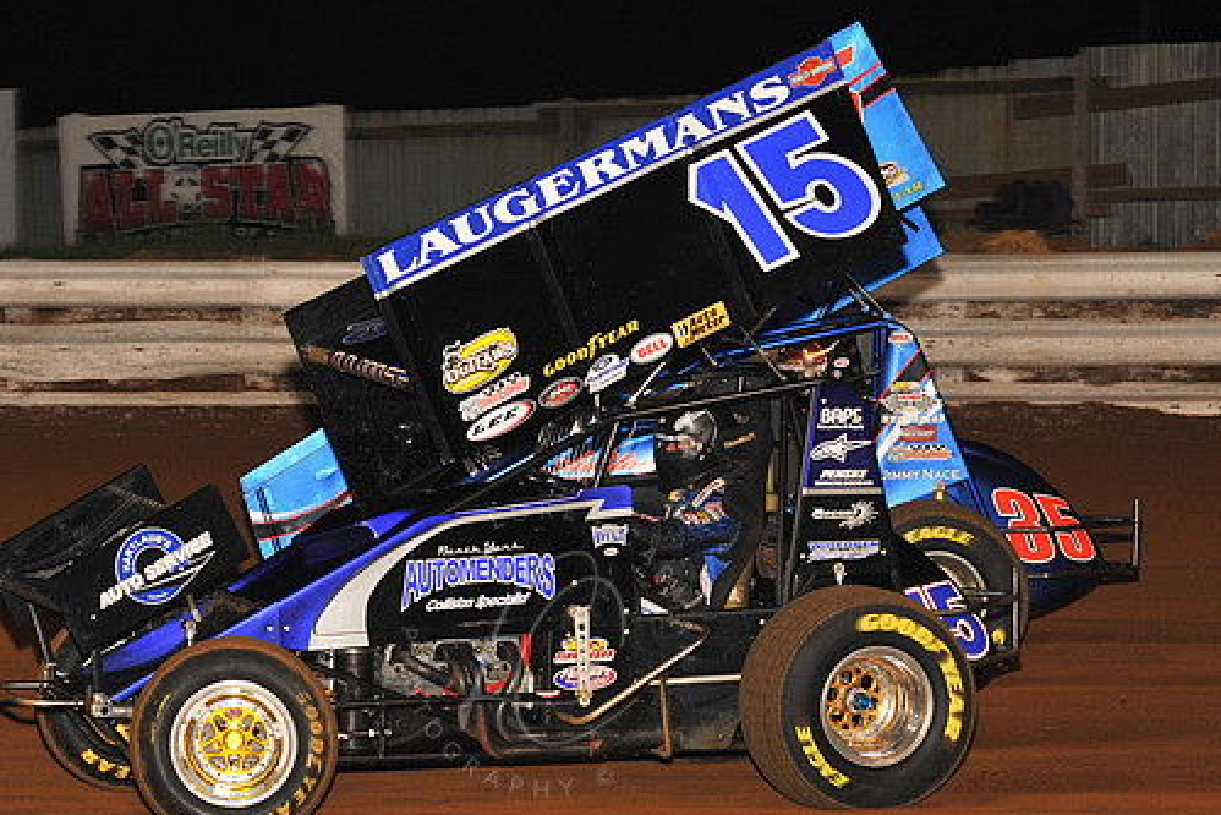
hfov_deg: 16.8
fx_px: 4139
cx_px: 546
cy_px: 422
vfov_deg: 11.2
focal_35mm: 122
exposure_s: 1/320
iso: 1000
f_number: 7.1
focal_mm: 105
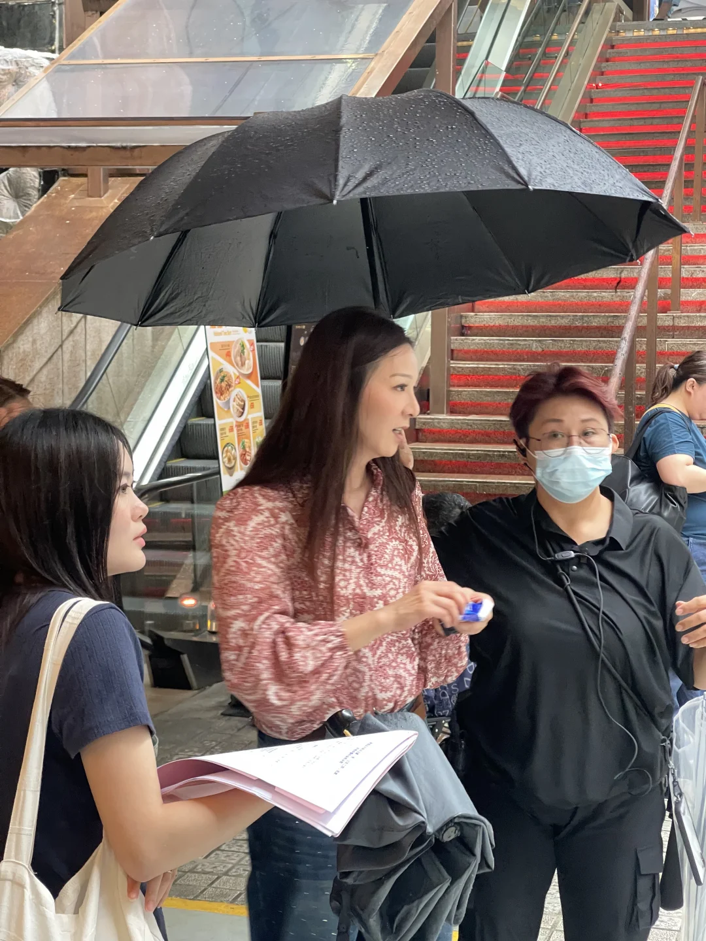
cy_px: 470
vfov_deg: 30.3
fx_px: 1740
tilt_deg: -5.0
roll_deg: -1.5
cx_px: 353
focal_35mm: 64
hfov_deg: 22.9
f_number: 2.2
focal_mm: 7.5
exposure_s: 1/60
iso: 320
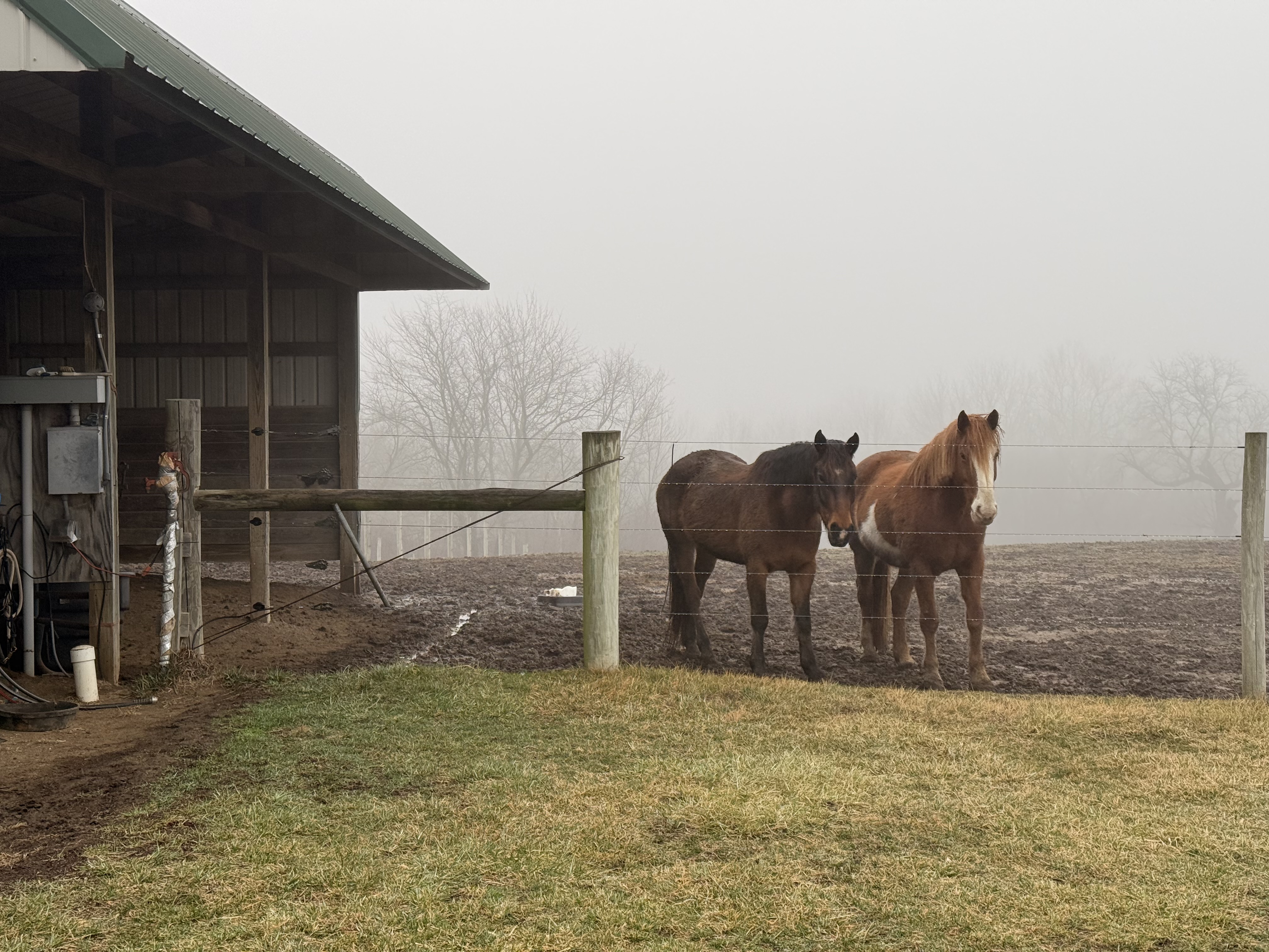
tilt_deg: -0.3
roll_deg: +0.3
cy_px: 476
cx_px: 634
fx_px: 1760
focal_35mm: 48
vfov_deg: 30.3
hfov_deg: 39.7
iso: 64
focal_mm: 6.76
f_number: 1.78
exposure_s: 1/794
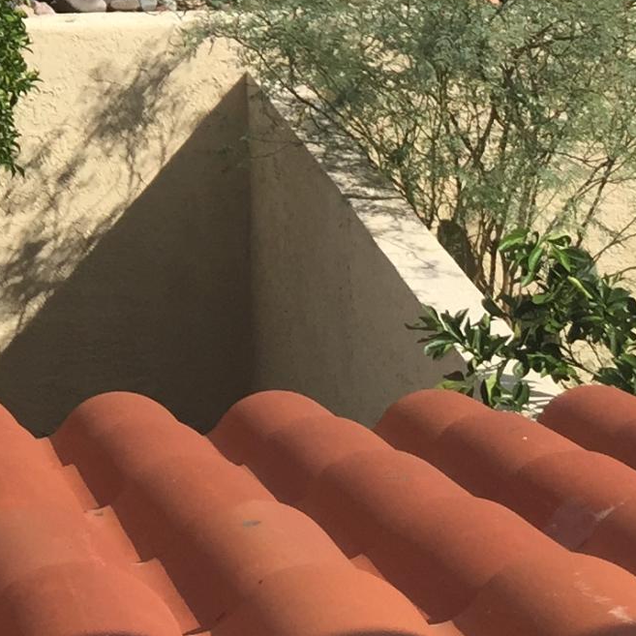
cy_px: -304
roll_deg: -0.6
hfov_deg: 14.2
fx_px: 2432
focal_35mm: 117
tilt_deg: -6.1
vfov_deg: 14.0
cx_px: -210
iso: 32
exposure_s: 1/2326
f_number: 2.2
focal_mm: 4.15
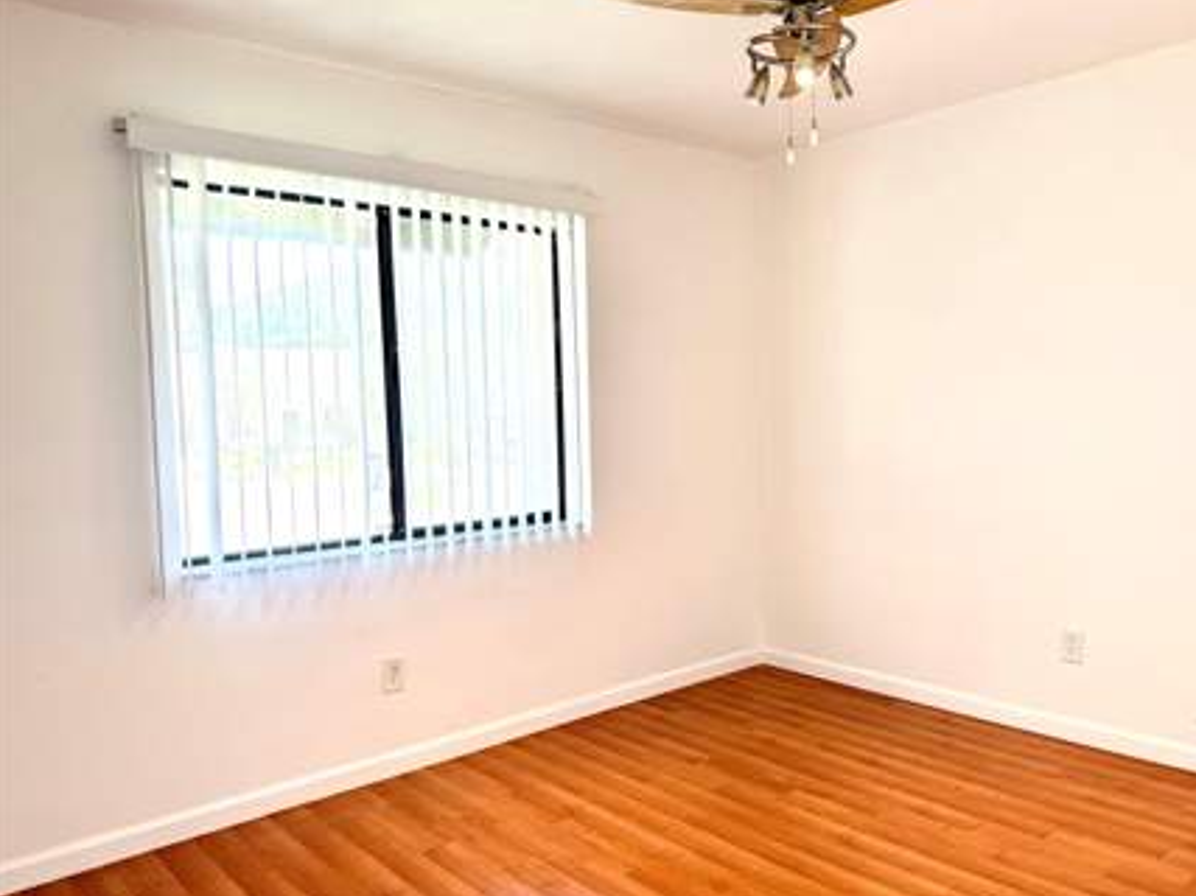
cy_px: 476
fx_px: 933
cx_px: 664
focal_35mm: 27
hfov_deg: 65.2
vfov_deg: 51.3
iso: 80
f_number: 1.78
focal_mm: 6.76
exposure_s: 1/177
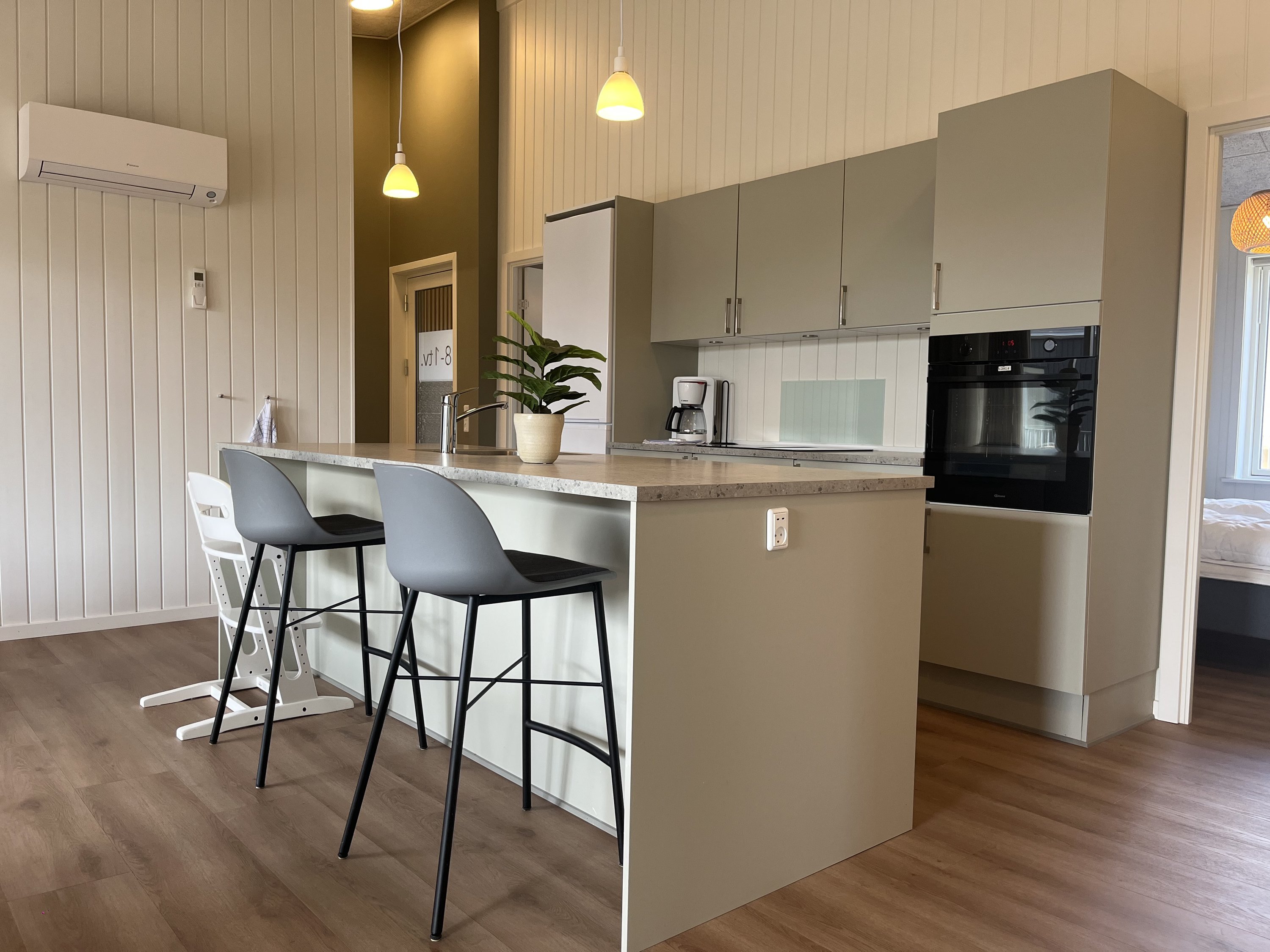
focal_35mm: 26
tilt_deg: -4.3
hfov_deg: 67.3
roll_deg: -1.2
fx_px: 954
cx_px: 635
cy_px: 476
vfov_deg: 53.1
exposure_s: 1/121
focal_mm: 5.1
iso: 100
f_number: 1.6
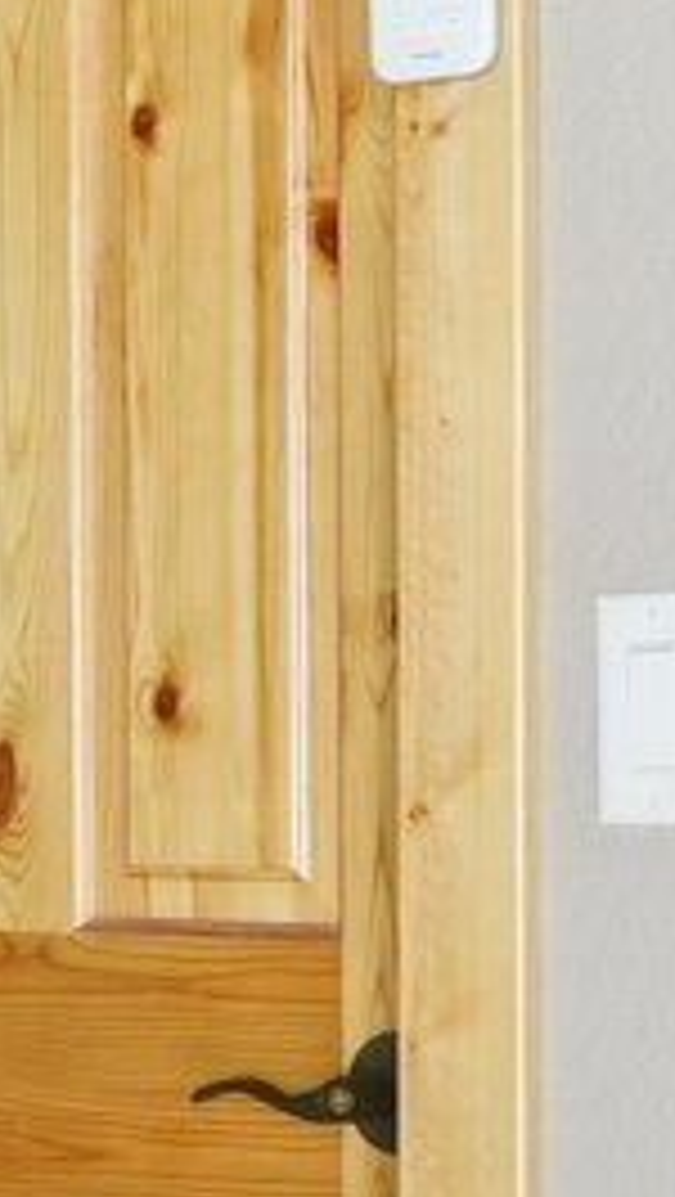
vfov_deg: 16.1
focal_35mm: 133
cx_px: -4
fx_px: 4225
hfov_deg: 9.1
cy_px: 641
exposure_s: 1/15
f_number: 8
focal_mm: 11
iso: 400
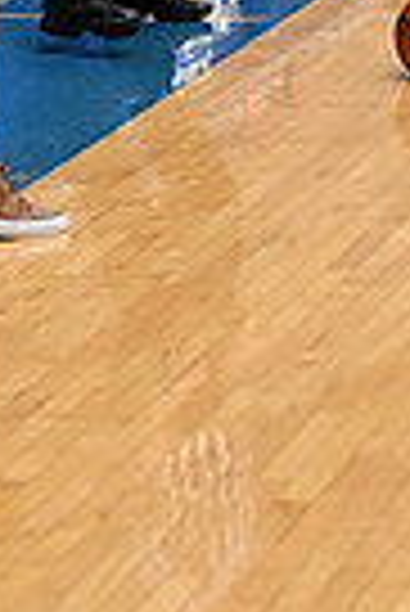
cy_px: -382
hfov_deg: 5.5
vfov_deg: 8.1
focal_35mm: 248
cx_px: 545
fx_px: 4226
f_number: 2.8
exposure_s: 1/1000
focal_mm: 50
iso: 6400
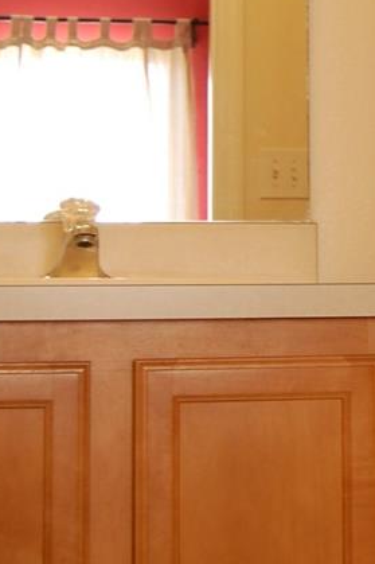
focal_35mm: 103
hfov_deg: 13.0
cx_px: 431
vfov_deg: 19.7
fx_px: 1611
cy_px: 144
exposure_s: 1/30
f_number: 4
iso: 400
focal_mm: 24
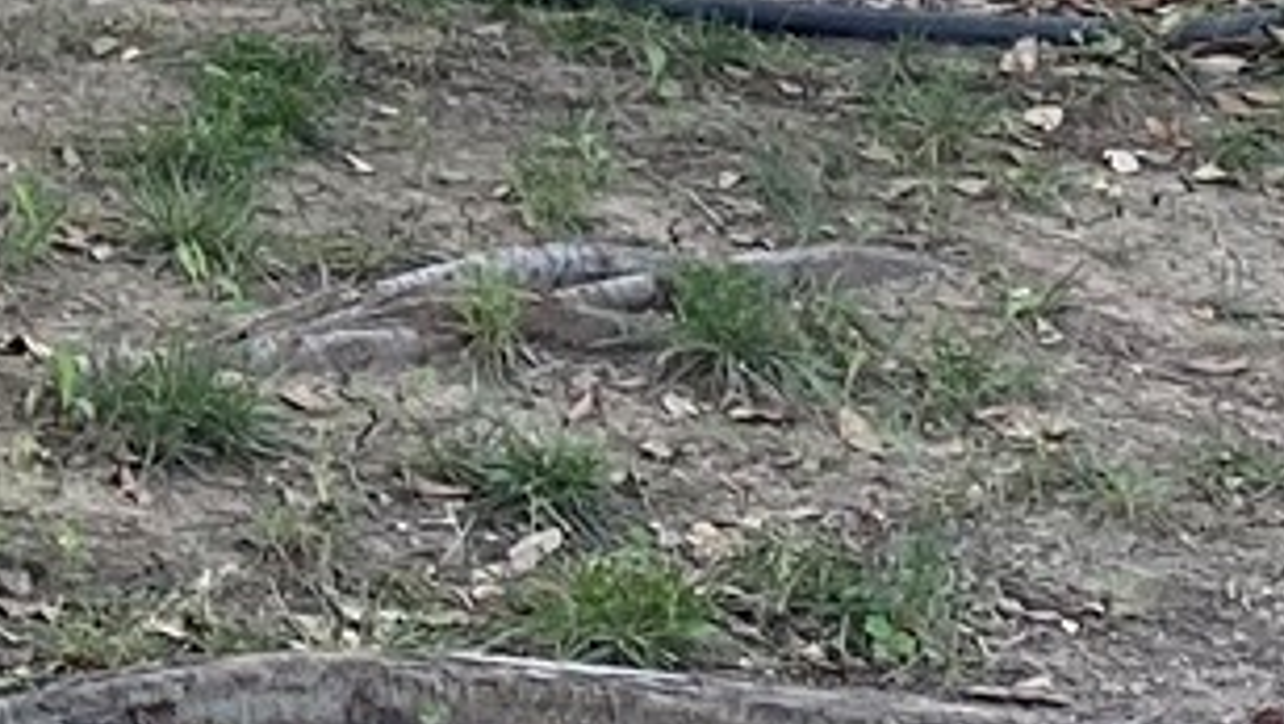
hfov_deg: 11.2
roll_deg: -1.9
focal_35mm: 189
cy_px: -1373
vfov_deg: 6.0
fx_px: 6438
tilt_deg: -2.3
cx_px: -301
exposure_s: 1/121
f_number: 1.8
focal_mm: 4.25
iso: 50
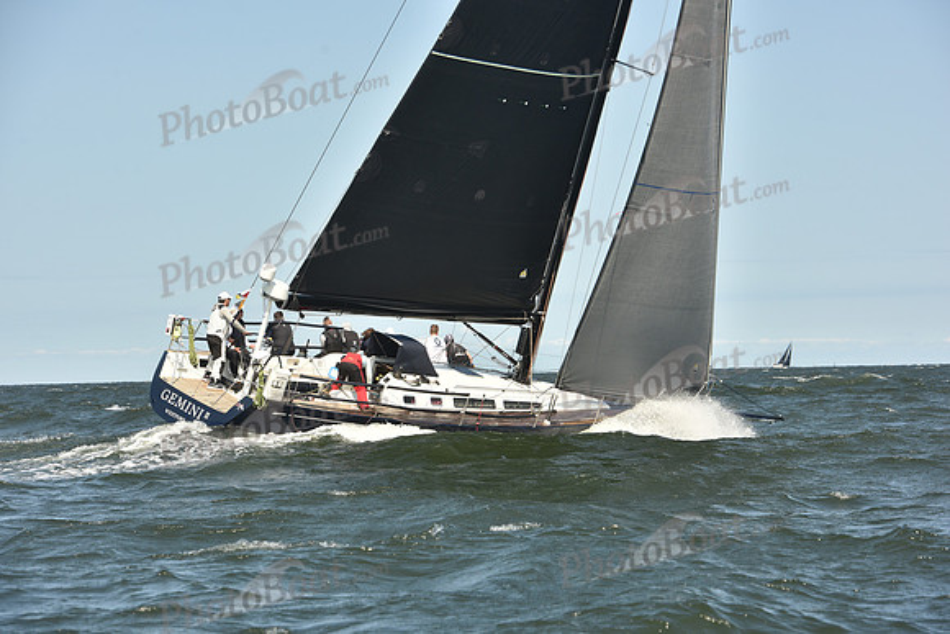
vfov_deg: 11.2
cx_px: 475
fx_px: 3220
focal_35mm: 122
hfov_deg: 16.8
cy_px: 317
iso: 250
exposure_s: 1/800
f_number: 8
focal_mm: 122
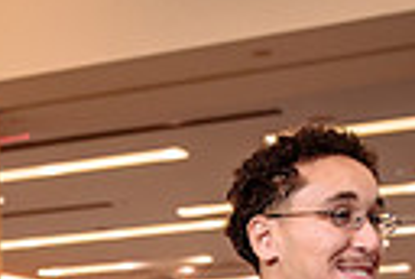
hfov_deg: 16.5
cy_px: 557
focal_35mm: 122
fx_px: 1410
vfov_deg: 10.4
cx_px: 20
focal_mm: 26.5
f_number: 3.5
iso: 1000
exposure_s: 1/100
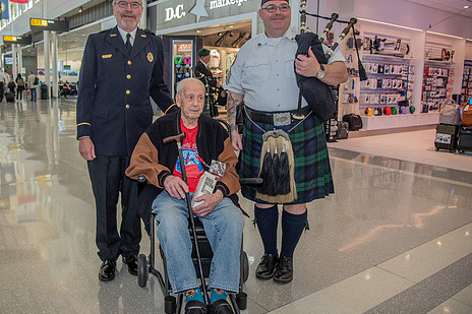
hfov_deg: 61.5
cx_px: 193
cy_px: 137
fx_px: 393
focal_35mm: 30
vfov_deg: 43.5
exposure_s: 1/125
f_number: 4
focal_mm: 24
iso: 1000
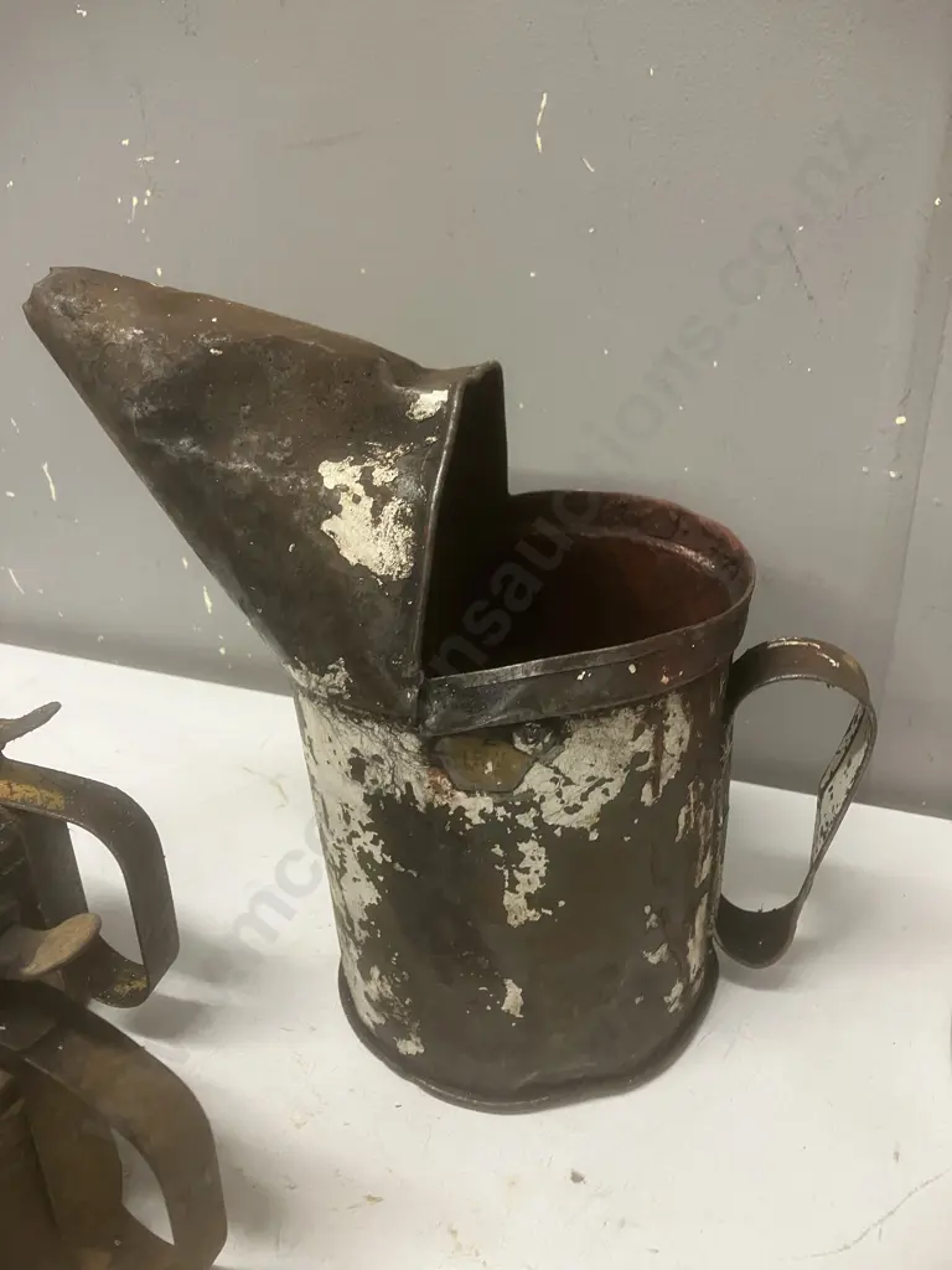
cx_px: 476
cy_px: 635
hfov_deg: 49.7
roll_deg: +2.0
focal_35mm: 28
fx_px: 1027
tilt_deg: -26.9
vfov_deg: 63.4
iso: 100
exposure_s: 1/50
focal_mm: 3.99
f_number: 1.8
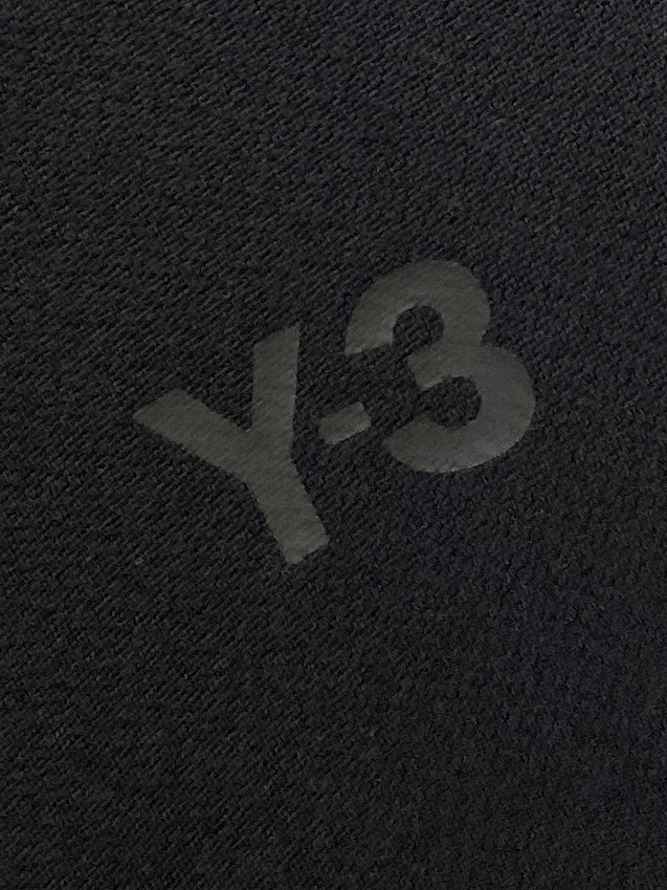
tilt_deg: -7.9
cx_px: 334
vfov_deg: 67.3
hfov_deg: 53.1
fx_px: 668
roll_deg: +18.2
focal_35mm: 26
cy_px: 445
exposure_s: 1/121
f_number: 1.8
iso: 100
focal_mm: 4.25
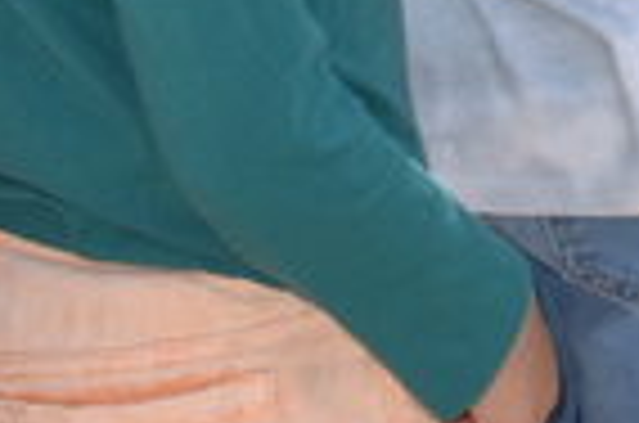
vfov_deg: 5.4
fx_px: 4031
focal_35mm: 228
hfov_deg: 8.3
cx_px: 1575
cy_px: -1082
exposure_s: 1/200
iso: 100
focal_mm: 21
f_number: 10
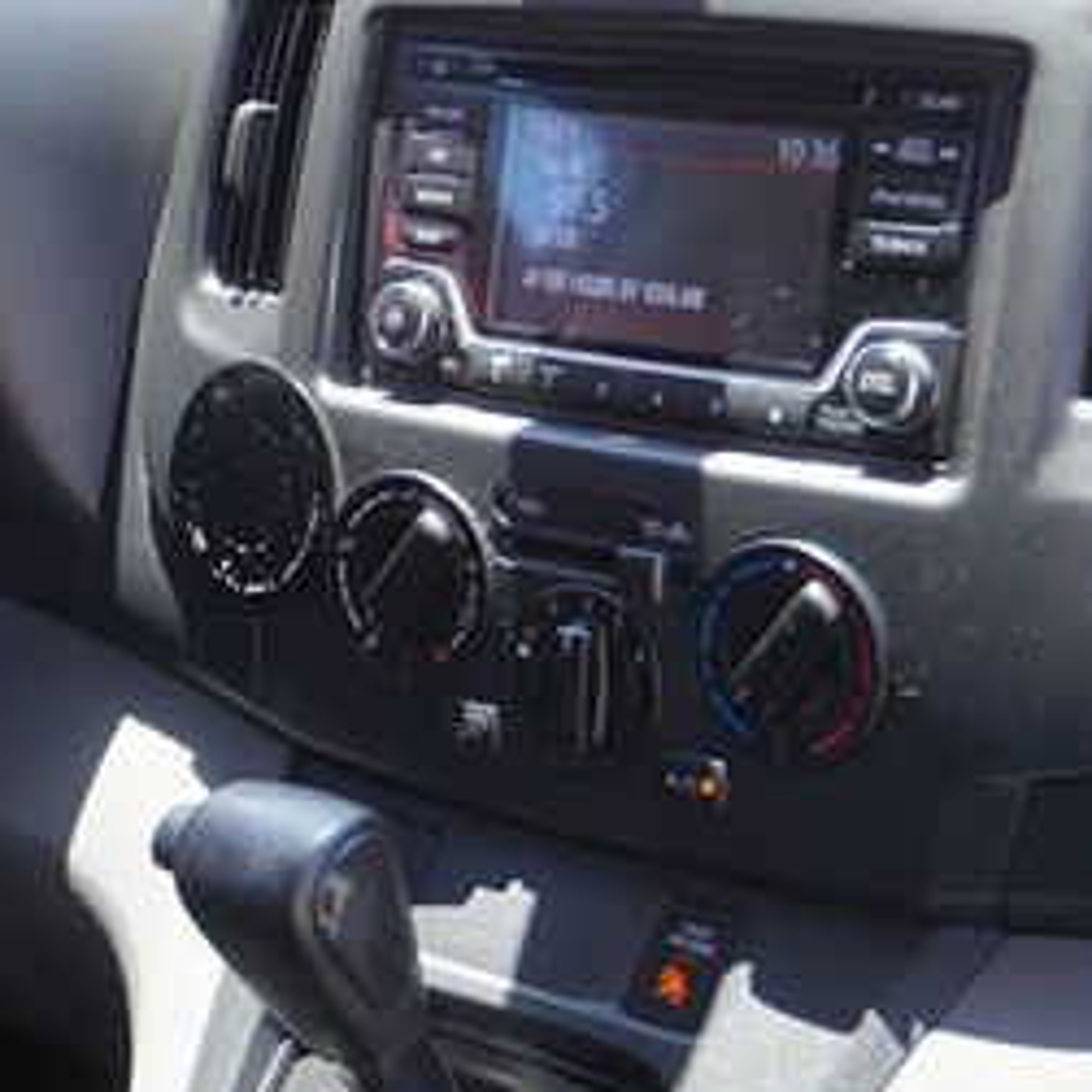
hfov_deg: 18.1
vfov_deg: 18.5
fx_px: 3358
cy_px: 474
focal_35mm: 94
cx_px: 35
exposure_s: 1/60
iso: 125
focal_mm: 29
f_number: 4.5
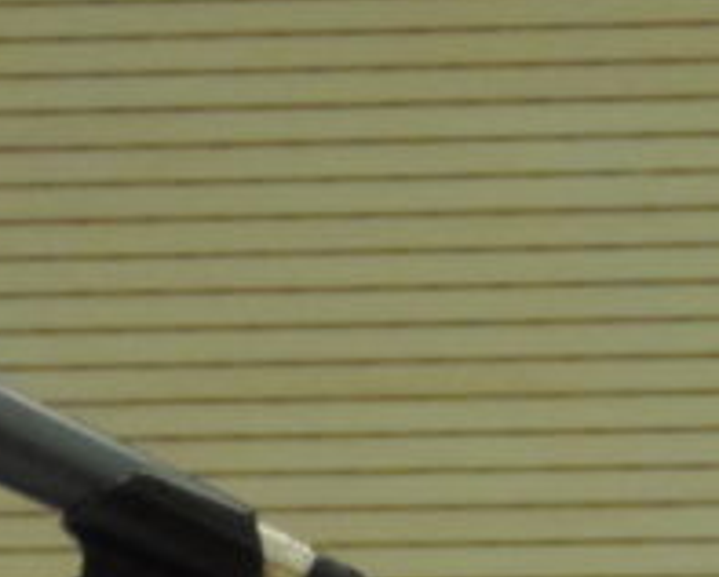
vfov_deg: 1.8
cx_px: -467
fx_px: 18361
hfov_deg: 2.2
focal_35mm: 862
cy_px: 884
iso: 640
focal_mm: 30.3
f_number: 4.5
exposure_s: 1/30
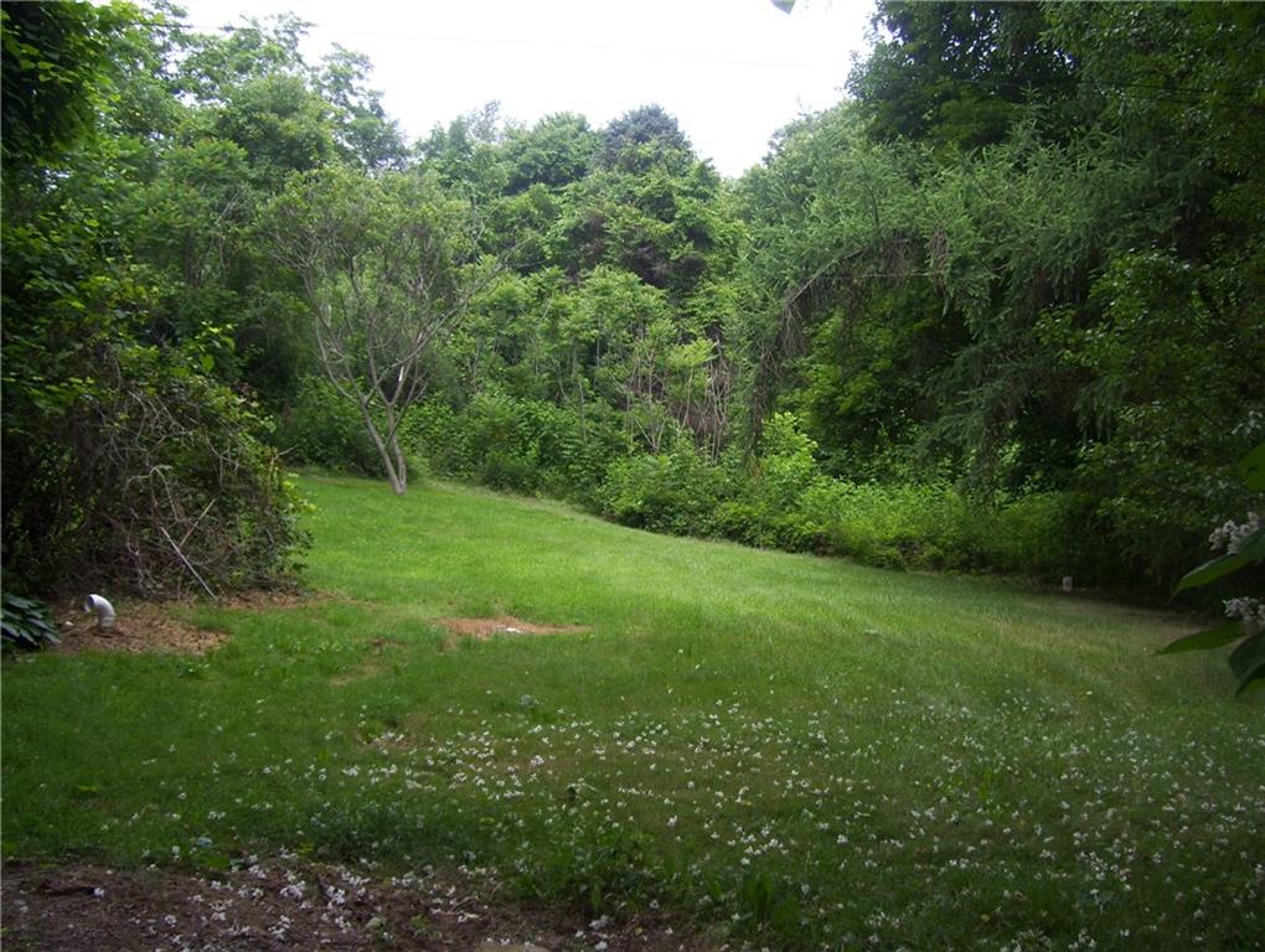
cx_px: 632
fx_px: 1317
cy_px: 476
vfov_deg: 39.7
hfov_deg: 51.3
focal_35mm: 36
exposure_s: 1/320
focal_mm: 6
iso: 80
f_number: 2.7
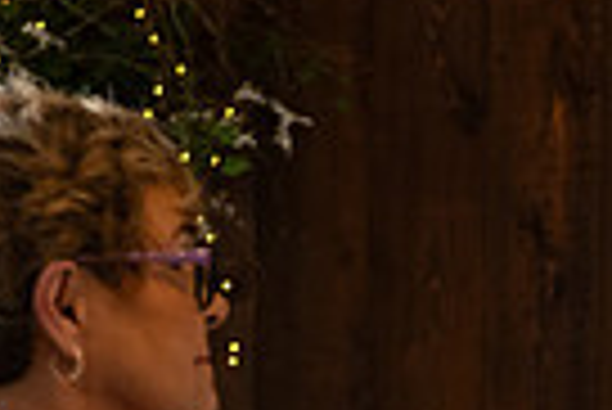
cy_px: 624
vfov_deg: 6.1
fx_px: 3778
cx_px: 742
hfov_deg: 9.1
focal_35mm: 222
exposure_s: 1/160
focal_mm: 52
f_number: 3.5
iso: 800
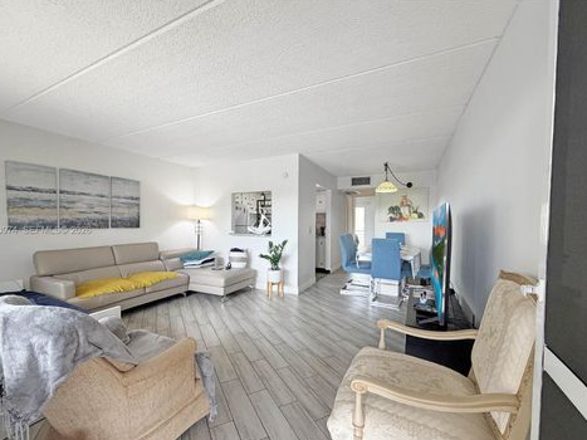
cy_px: 231
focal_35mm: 15
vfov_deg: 81.7
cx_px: 283
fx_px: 254
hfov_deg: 98.1
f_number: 2.2
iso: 320
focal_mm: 2.22
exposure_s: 1/100
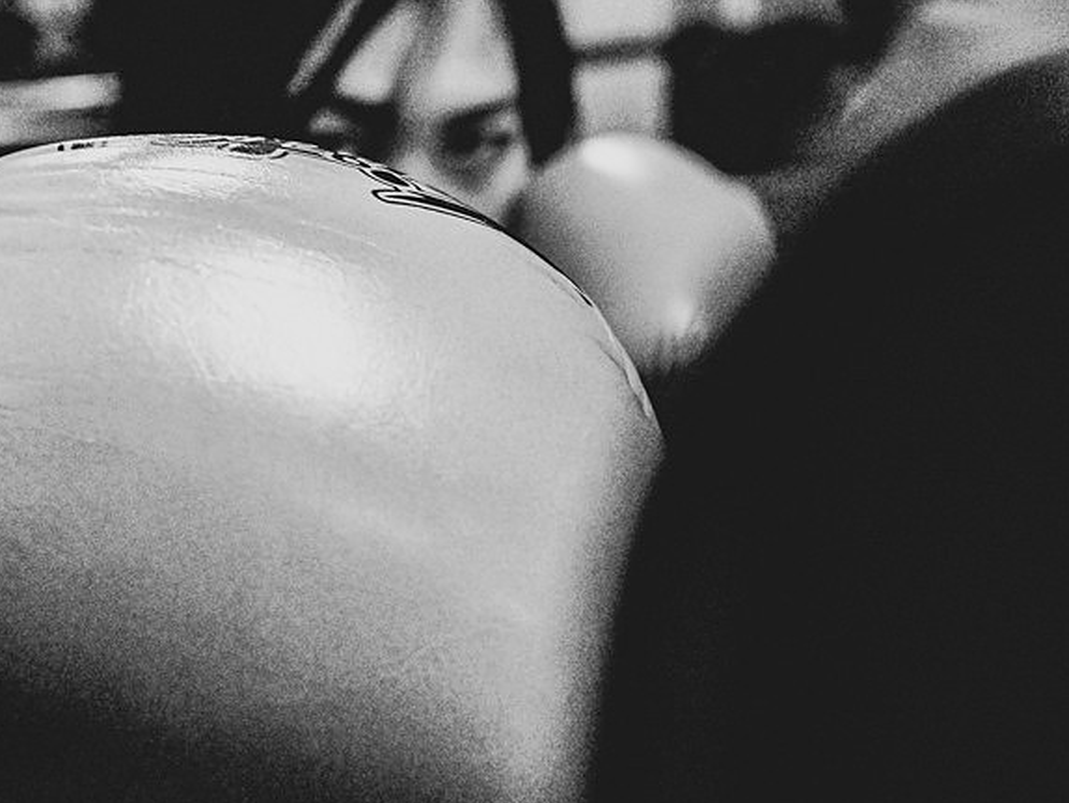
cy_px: 318
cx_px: 413
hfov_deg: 27.0
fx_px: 2224
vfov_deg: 20.4
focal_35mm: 72
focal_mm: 43
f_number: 6.3
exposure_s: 1/640
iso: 20000
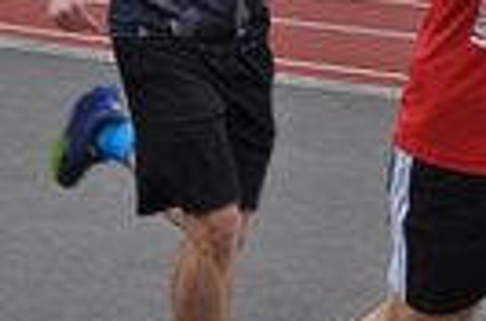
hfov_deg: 12.6
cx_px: 117
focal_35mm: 163
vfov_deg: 8.3
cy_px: -15
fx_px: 2195
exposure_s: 1/160
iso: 200
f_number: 6.3
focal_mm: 36
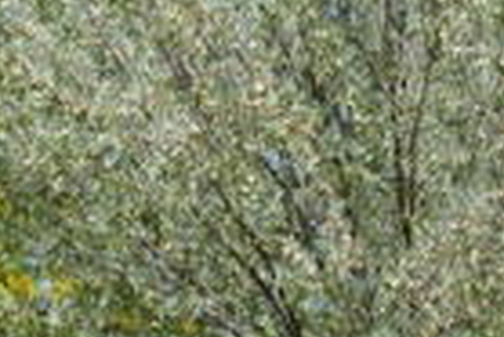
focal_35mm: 207
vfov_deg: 6.5
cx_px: 497
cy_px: 583
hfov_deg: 9.9
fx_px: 2901
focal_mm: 13.6
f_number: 4.5
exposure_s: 1/500
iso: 100
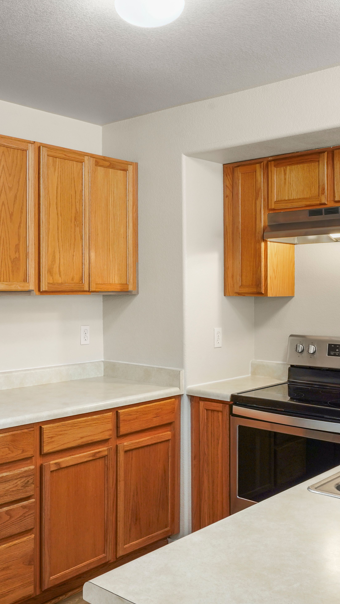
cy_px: 298
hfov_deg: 32.0
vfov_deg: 54.0
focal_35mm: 37
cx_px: 152
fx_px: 593
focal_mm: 23
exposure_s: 1/6
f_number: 11
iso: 640
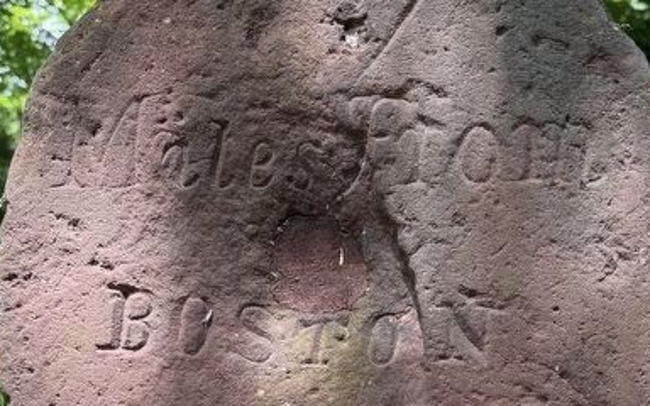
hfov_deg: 37.9
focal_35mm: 53
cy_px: 541
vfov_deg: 21.8
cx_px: 410
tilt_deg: -3.3
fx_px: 939
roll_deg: +0.8
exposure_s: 1/240
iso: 80
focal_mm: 6.76
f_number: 1.78
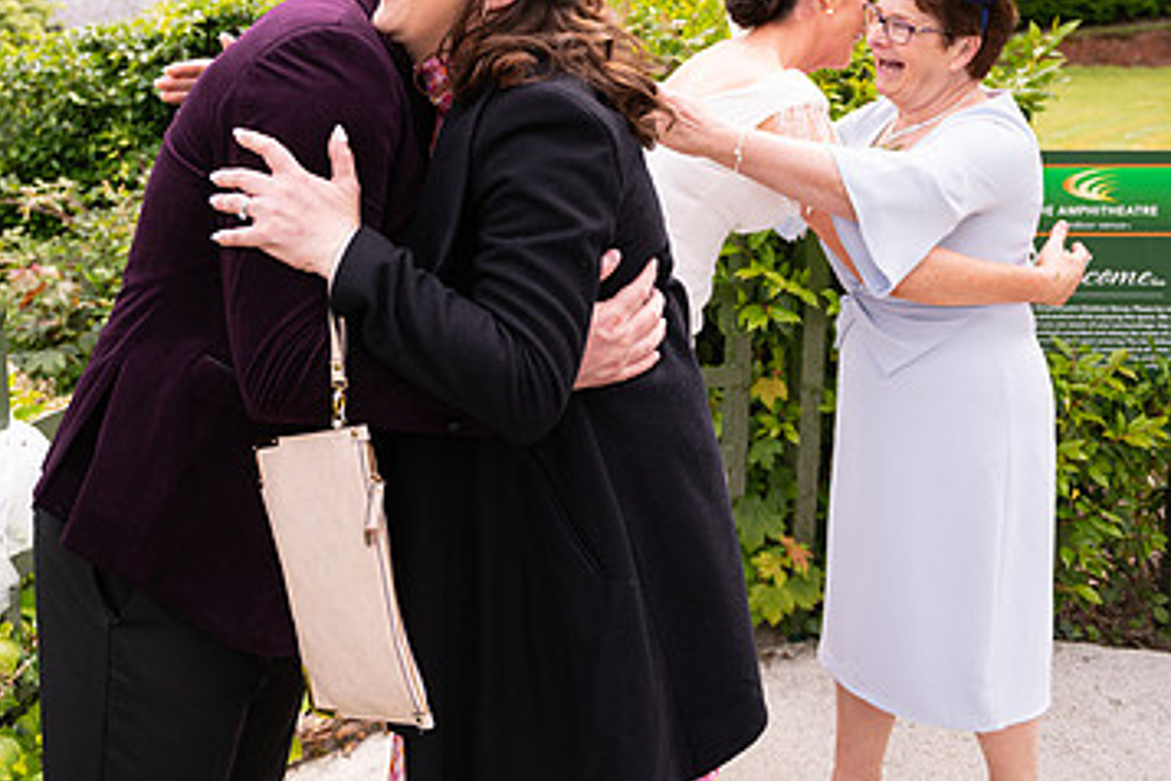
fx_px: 1268
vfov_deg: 33.7
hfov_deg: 48.8
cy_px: 215
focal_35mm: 39
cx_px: 397
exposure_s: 1/1600
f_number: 3.5
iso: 250
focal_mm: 24
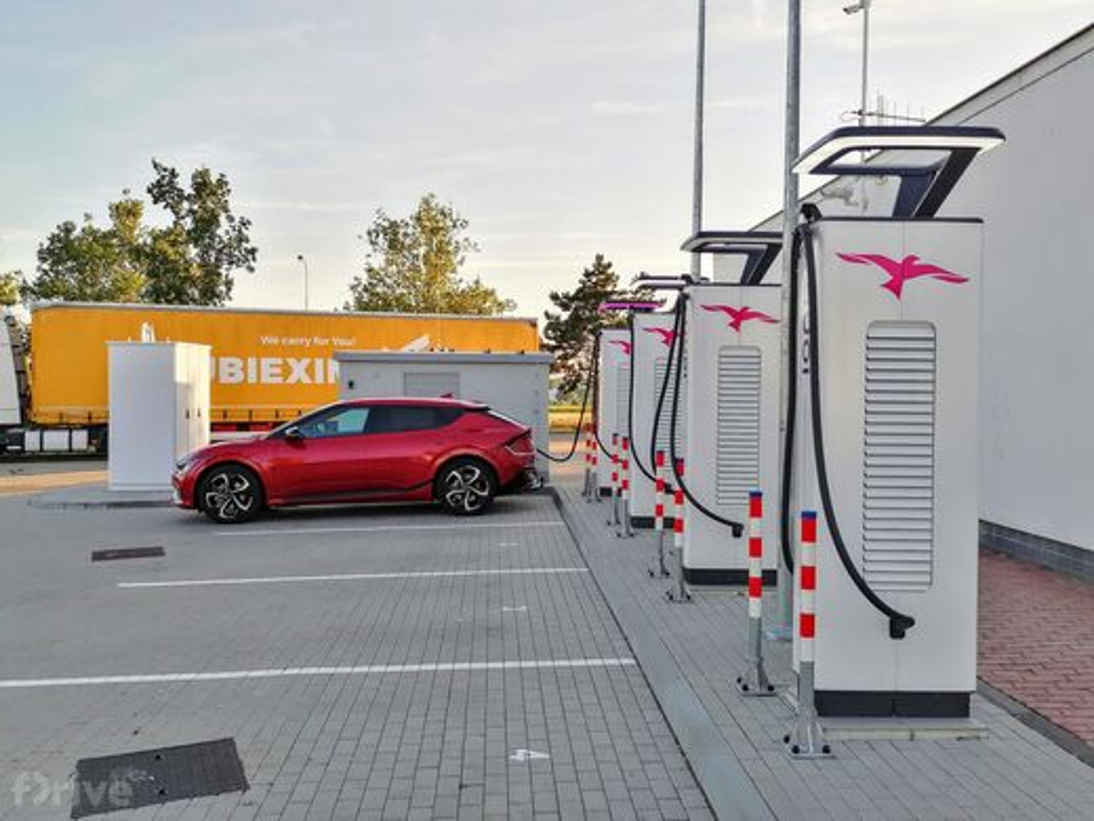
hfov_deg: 55.4
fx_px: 1043
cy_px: 410
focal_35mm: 33
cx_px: 547
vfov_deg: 42.9
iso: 50
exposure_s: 1/347
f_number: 1.8
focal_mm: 5.3
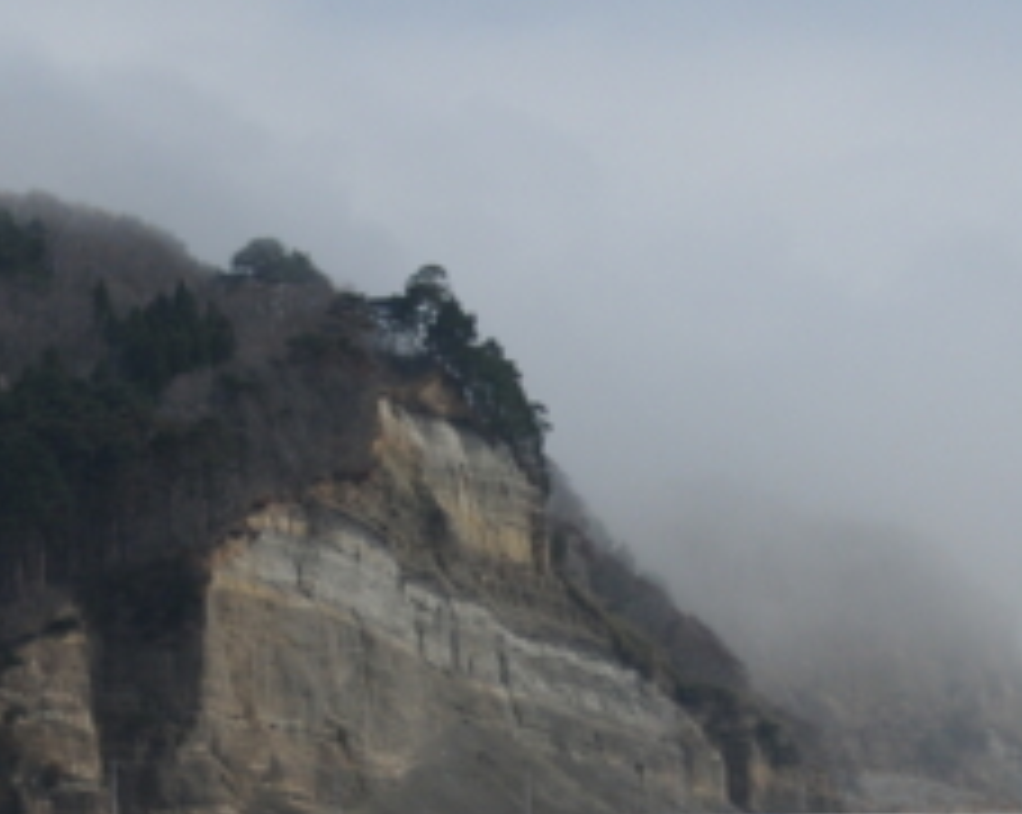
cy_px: 744
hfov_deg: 7.5
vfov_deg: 6.0
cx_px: 927
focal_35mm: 258
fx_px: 7794
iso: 400
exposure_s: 1/3200
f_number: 8
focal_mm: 52
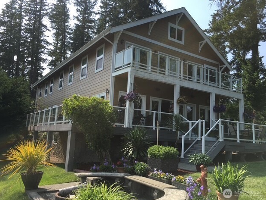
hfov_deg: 60.0
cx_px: 136
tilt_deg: +10.0
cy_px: 100
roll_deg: -1.7
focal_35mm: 30
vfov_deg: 46.8
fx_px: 230
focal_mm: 4.15
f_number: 2.2
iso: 25
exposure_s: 1/999
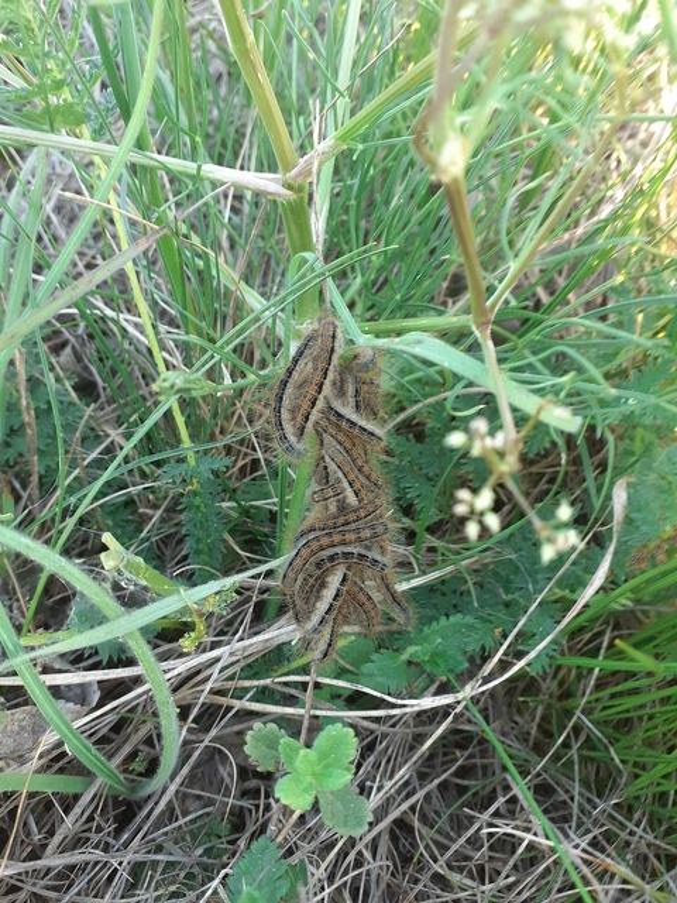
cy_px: 452
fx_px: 704
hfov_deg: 51.4
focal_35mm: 27
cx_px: 338
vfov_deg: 65.3
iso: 50
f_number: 1.9
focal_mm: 3.6
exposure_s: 1/50
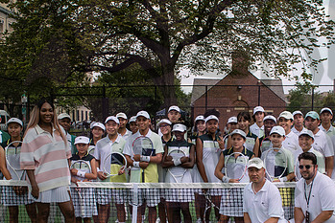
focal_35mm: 41
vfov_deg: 32.3
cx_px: 201
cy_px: 154
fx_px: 382
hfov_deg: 47.1
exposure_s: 1/250
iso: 100
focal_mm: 24
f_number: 5
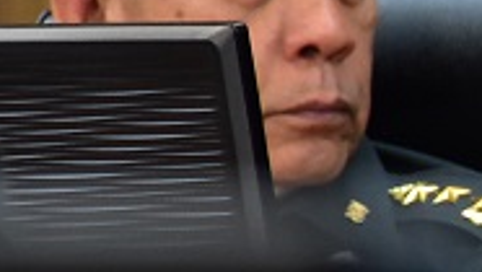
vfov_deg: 1.1
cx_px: 1073
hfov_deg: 2.0
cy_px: 140
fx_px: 13610
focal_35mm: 1064
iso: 1600
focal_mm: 140
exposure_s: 1/20
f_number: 5.6
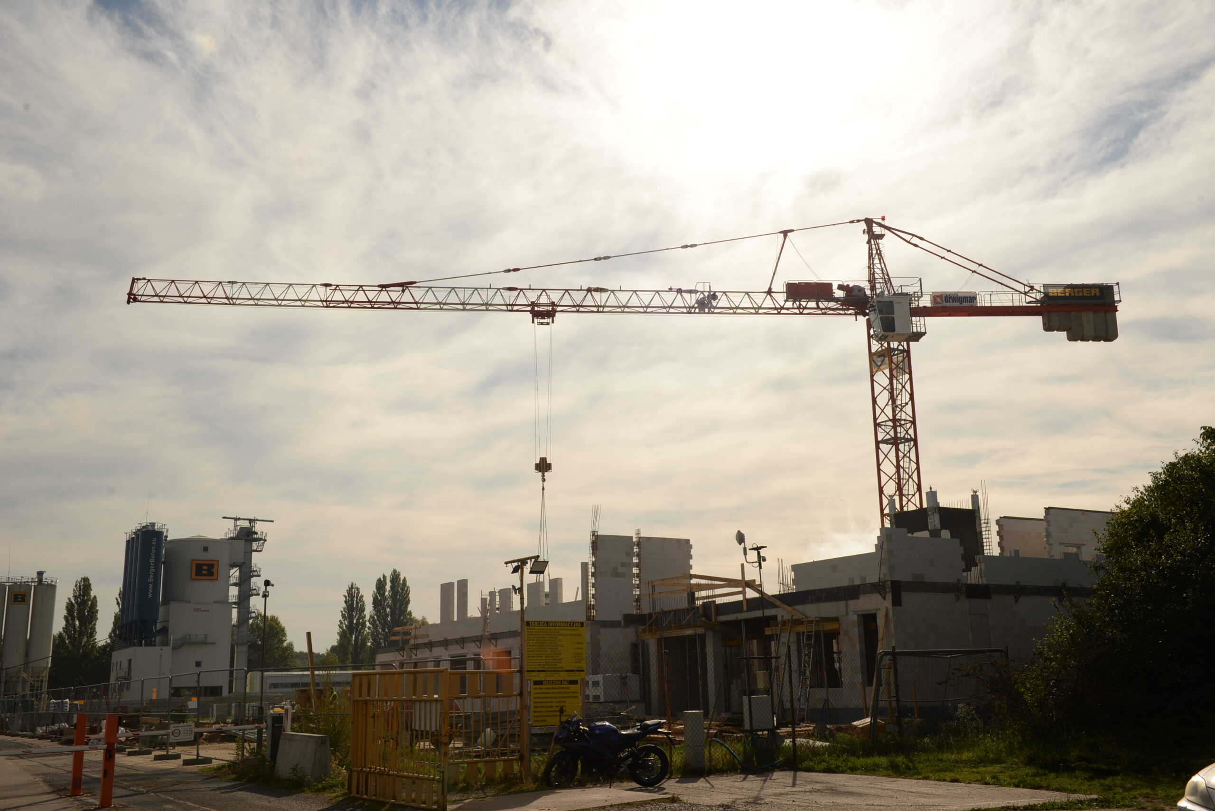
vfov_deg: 36.9
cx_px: 608
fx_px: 1215
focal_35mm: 36
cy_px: 406
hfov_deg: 53.1
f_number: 11
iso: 100
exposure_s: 1/400
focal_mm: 36
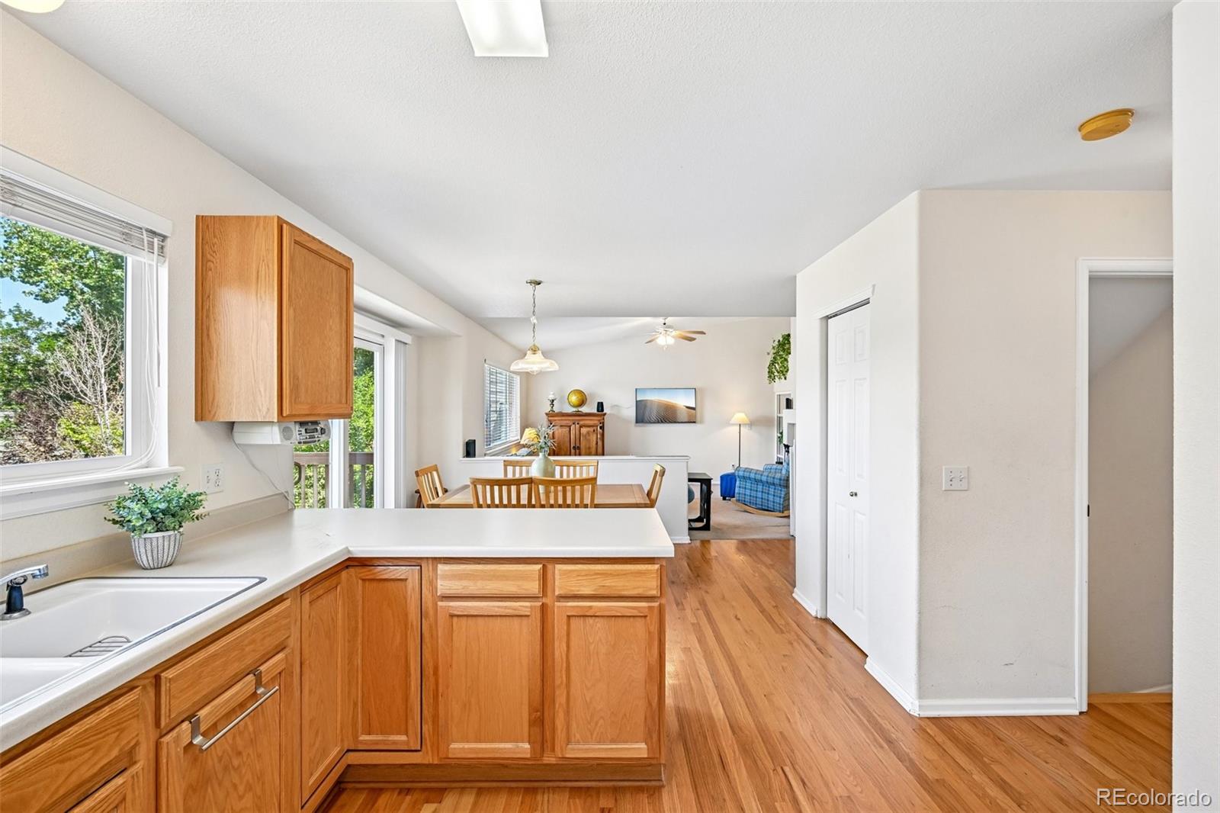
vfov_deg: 81.2
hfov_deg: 104.3
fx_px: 474
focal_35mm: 14
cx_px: 610
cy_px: 406
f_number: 10
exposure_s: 1/15
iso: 400
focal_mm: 14
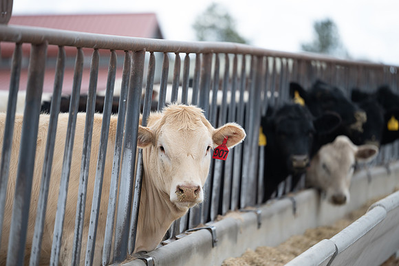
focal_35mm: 209
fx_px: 2312
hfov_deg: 9.9
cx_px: 200
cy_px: 133
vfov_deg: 6.6
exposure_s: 1/1000
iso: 125
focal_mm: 200
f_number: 2.8
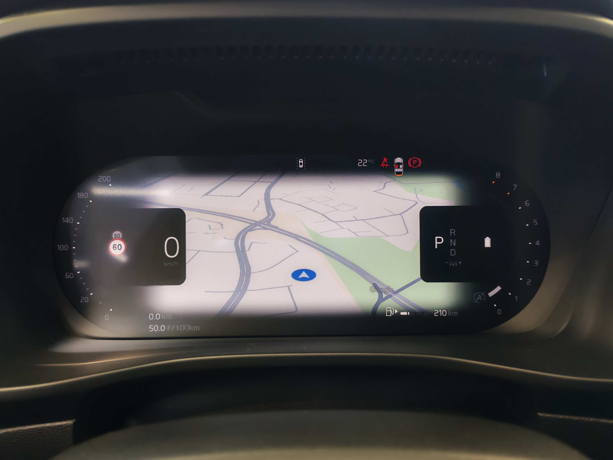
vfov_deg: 45.4
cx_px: 306
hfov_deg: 58.4
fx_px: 549
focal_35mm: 31
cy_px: 230
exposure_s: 1/50
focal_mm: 6.12
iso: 1647
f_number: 1.9
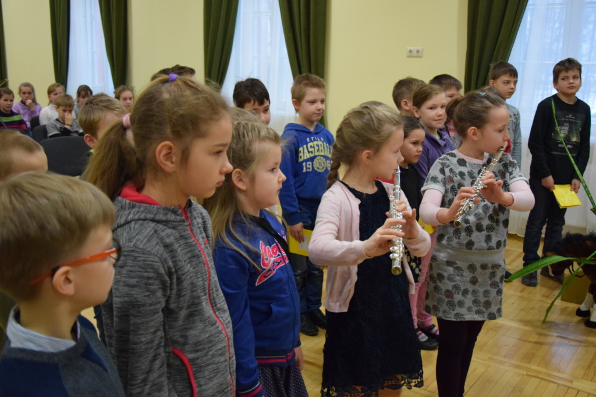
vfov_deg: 35.5
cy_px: 198
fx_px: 621
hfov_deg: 51.3
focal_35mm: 38
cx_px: 298
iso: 3200
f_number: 4
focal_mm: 25
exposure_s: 1/125
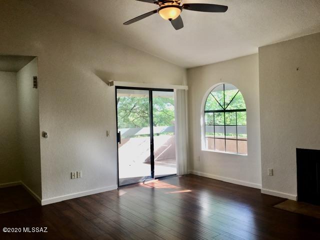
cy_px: 120
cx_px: 160
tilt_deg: -1.9
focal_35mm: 29
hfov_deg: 61.7
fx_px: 268
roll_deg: +1.5
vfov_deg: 48.2
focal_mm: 4.15
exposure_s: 1/120
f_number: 2.2
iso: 32
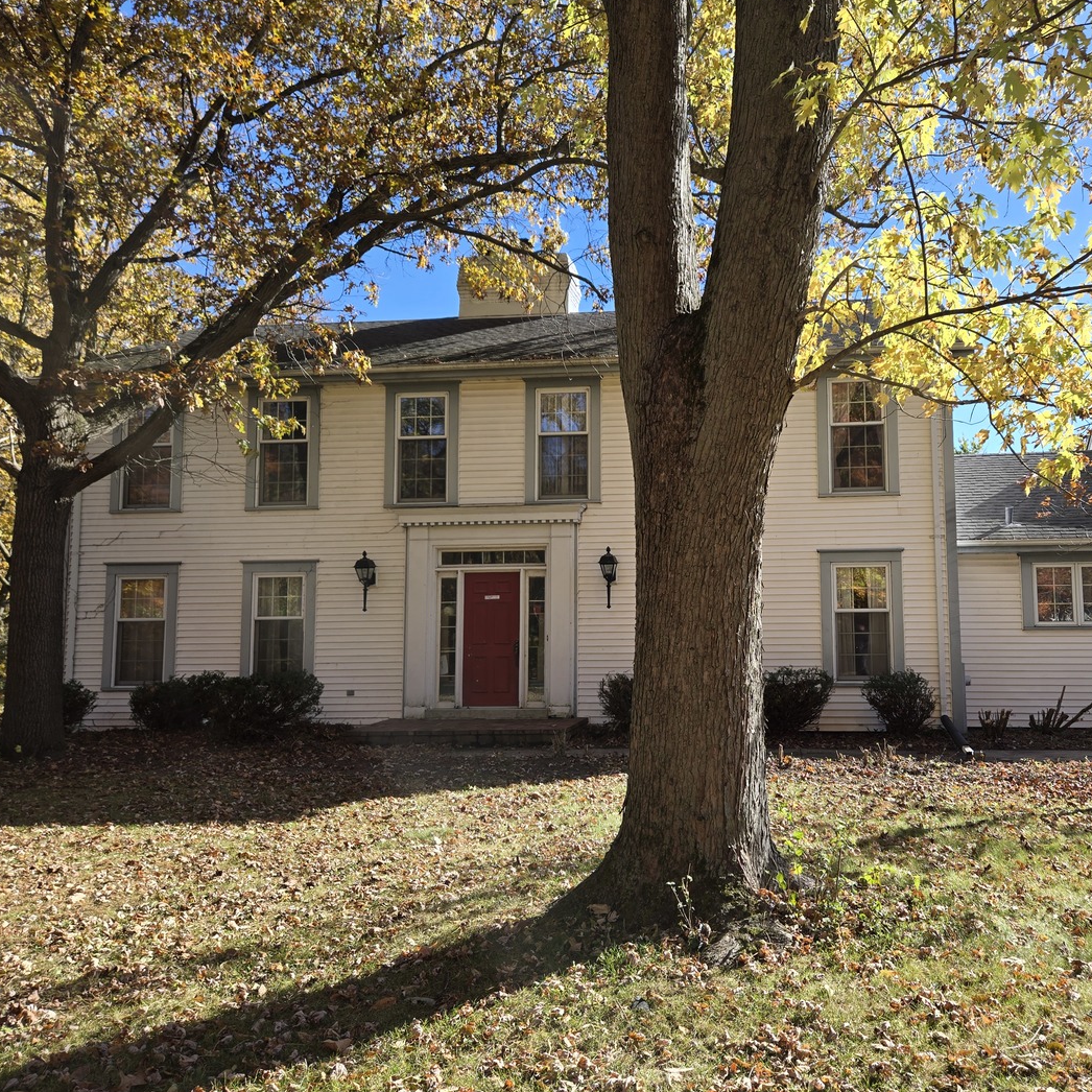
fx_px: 999
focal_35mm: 28
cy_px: 548
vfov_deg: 57.3
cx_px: 687
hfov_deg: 56.6
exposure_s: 1/748
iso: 25
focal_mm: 5.4
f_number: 1.8
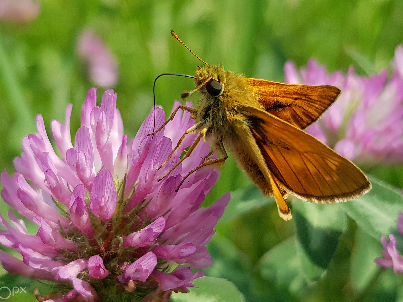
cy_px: 161
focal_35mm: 29
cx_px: 182
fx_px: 338
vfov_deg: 48.2
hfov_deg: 61.5
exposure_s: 1/1260
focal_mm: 4.2
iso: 40
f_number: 1.7
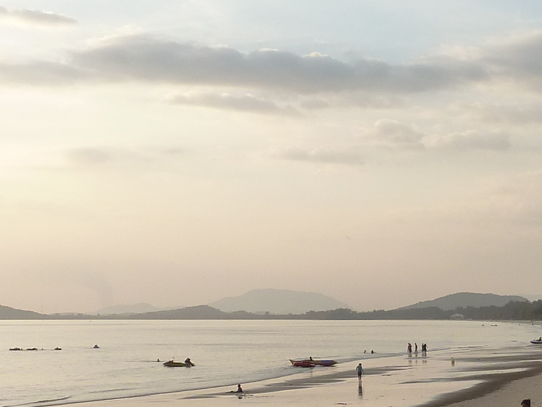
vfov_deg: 17.7
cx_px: 561
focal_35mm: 82
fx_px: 1284
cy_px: 368
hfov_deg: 22.8
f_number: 4
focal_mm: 4.1
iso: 125
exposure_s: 1/320
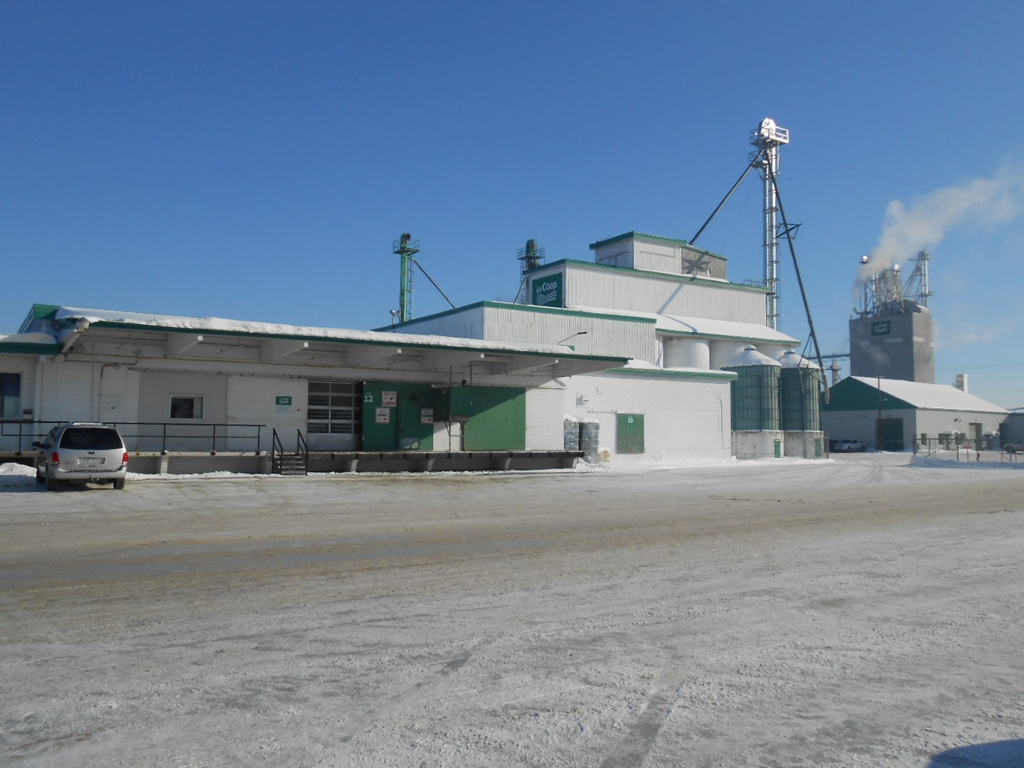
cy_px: 384
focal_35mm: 30
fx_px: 887
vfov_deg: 46.8
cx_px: 512
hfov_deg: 60.0
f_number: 11.9
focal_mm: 5.3
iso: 100
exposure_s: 1/250
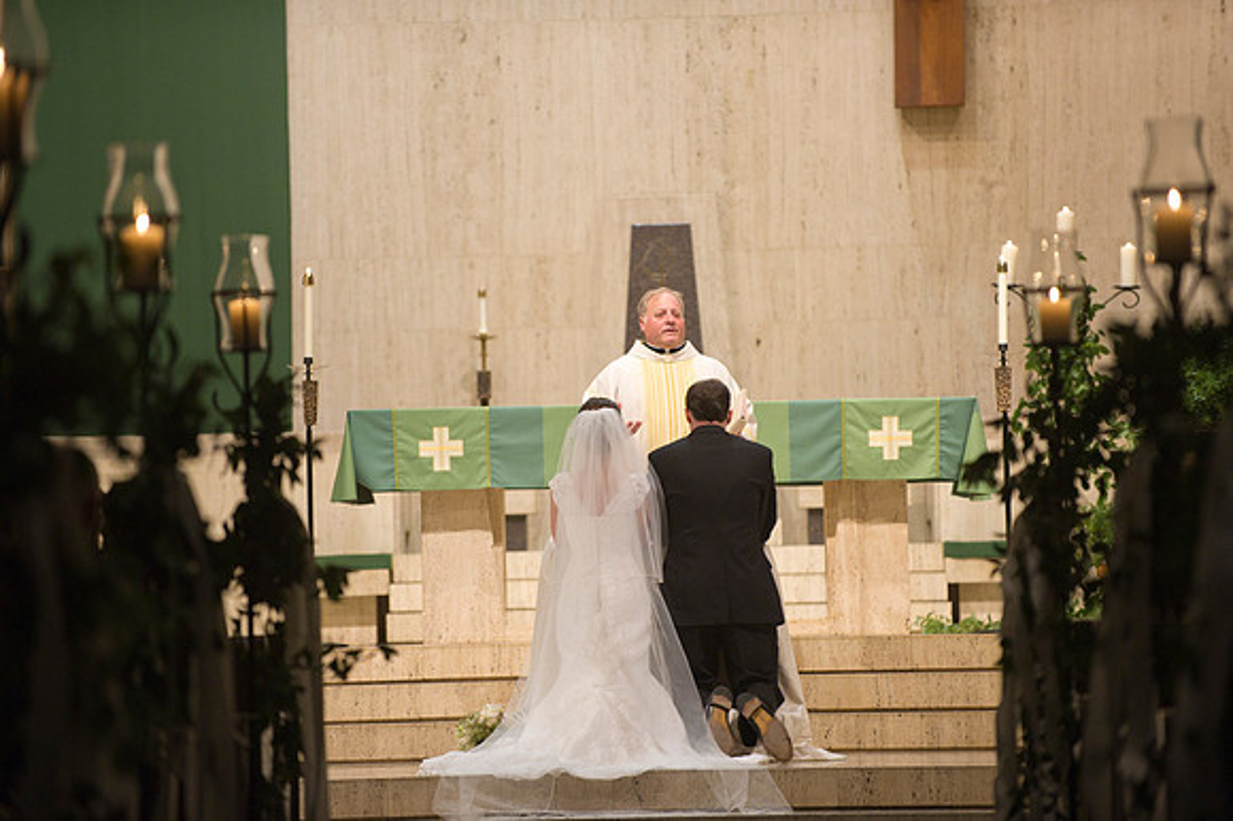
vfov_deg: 6.9
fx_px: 6846
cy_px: 410
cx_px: 616
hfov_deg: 10.3
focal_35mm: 200
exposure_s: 1/100
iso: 1600
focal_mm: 200
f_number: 2.8
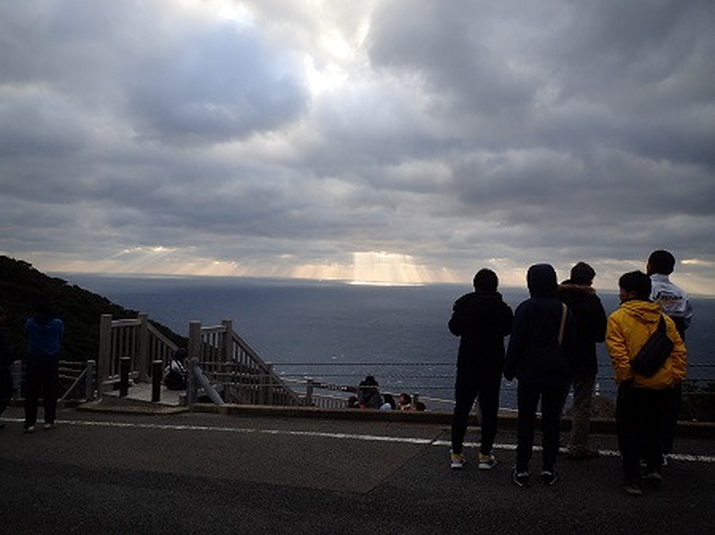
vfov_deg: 54.8
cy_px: 268
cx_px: 358
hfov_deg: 69.4
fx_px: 516
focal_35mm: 25
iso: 100
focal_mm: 4.5
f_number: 2
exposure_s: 1/800
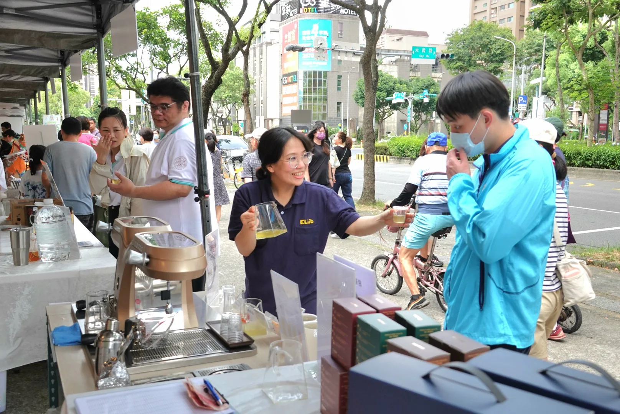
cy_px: 207
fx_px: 603
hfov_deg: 54.4
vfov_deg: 37.9
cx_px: 310
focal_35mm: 35
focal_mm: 12.96
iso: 100
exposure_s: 1/161
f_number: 3.2
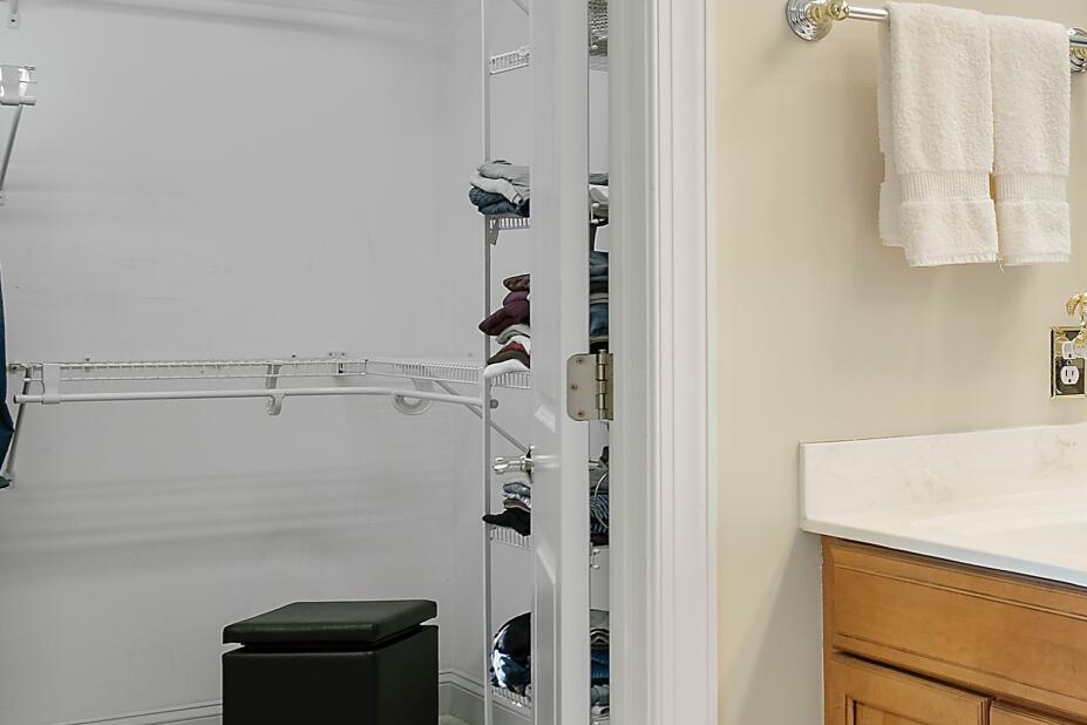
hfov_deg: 31.2
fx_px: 1661
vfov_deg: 24.6
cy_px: 332
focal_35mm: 55
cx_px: 1262
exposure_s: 1/6
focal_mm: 11.5
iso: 100
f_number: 4.8
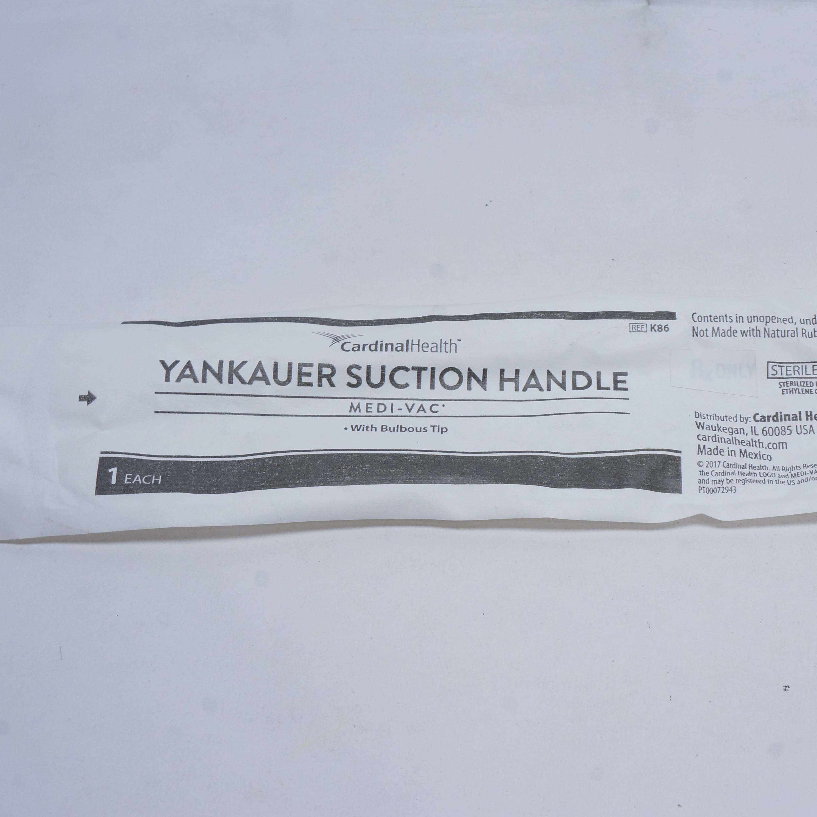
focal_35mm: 60
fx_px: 1593
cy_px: 407
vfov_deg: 28.8
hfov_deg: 28.3
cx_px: 614
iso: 400
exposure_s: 1/15
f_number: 13
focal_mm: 31
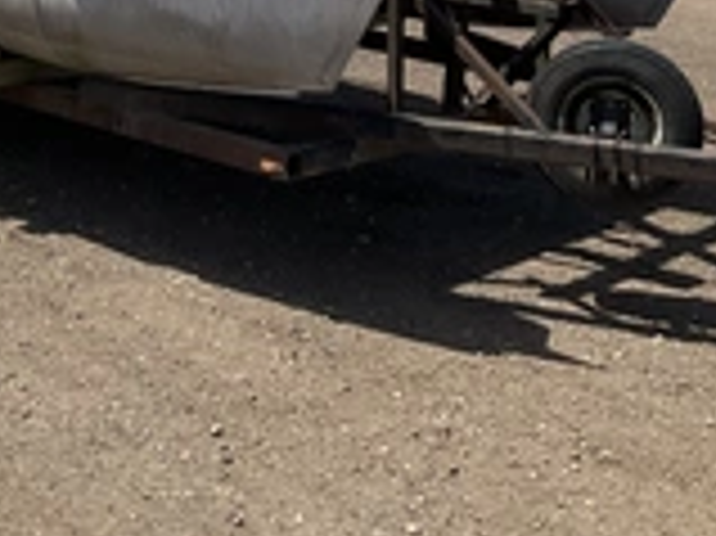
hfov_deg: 26.0
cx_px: 108
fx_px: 1509
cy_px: -122
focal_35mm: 73
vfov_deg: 18.9
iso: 25
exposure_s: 1/2538
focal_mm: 3
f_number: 1.8
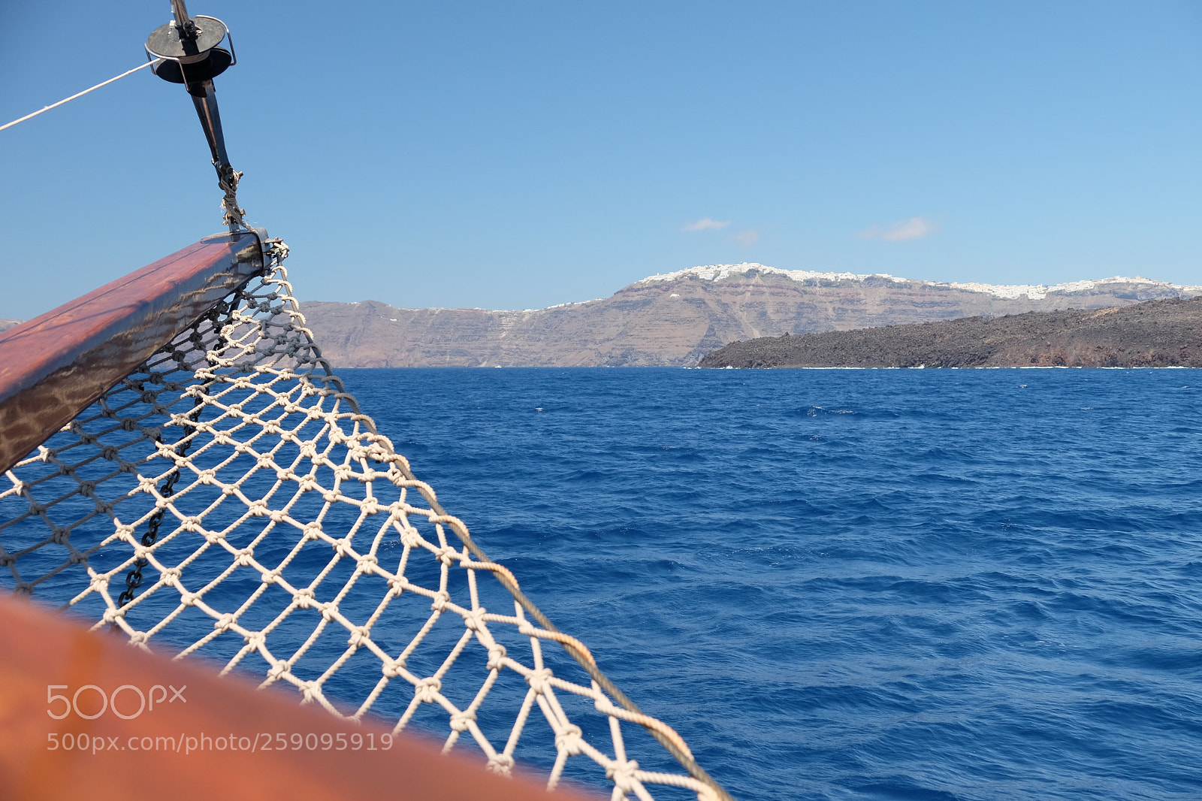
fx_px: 1268
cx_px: 601
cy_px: 400
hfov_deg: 50.7
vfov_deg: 35.0
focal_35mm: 38
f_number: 4.5
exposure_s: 1/480
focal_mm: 25.4
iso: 400
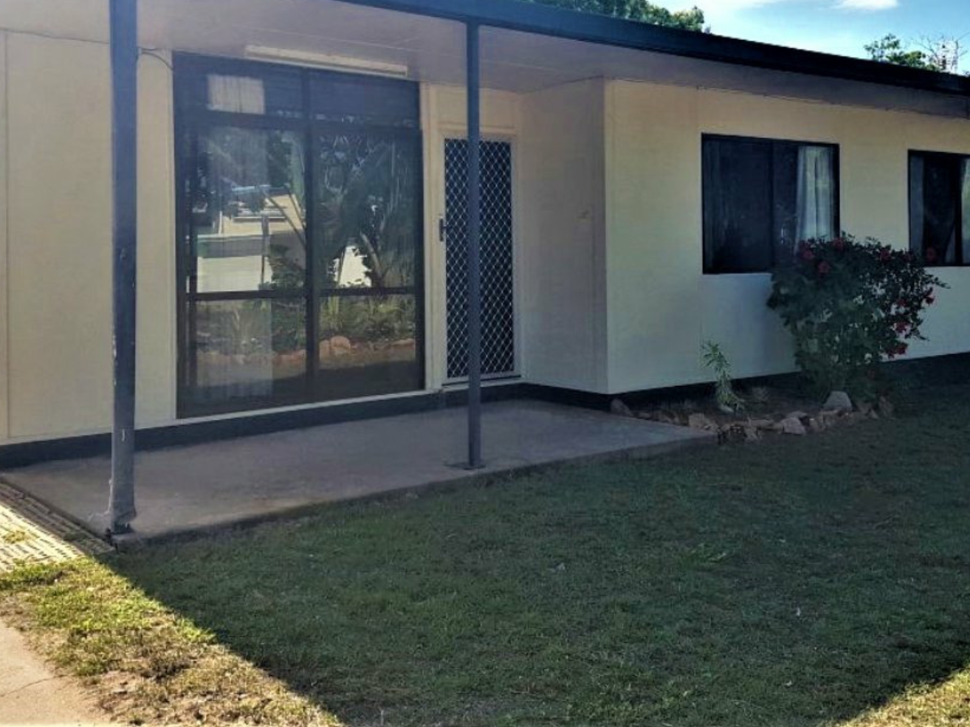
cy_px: 201
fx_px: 1065
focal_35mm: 38
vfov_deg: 37.0
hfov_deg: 48.8
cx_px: 563
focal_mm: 4.2
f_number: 1.7
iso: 50
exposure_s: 1/2432
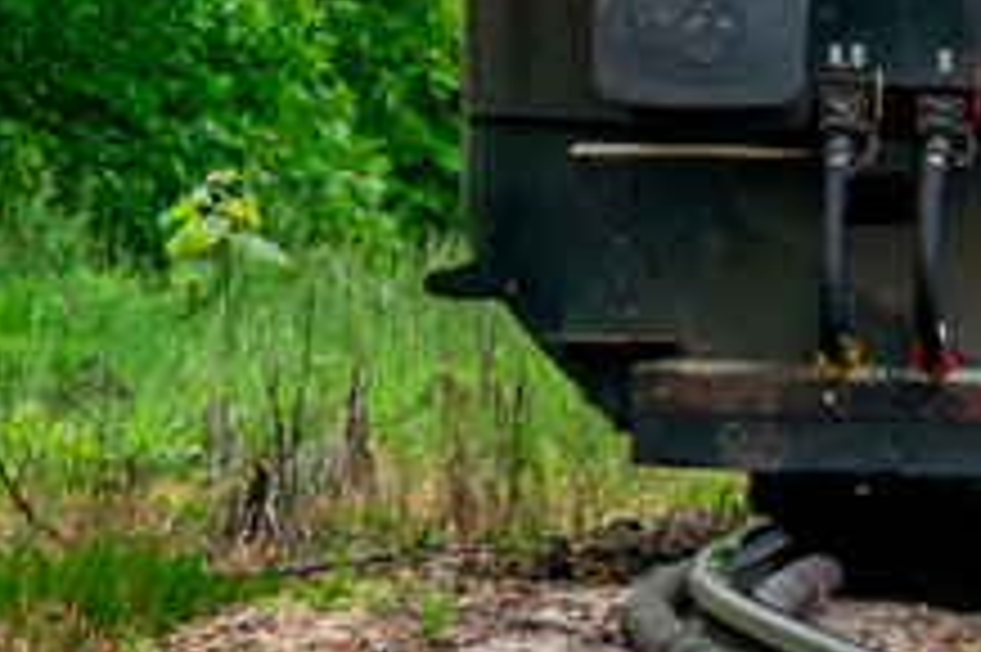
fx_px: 33573
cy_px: -1063
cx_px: 2943
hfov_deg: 1.7
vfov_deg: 1.1
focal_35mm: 1233
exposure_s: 1/400
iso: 200
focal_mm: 112
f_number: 7.1
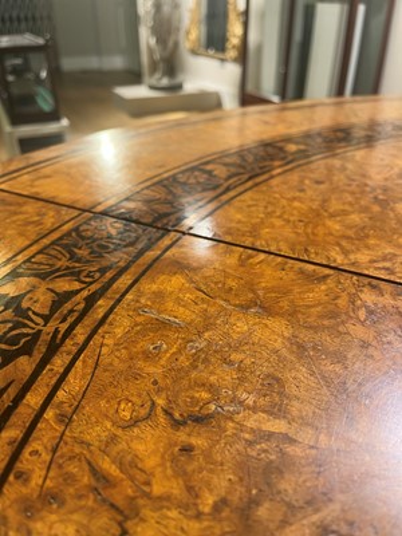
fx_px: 403
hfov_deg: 53.1
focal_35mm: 26
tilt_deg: -33.1
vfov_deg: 67.3
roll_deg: +0.2
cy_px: 268
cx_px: 201
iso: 80
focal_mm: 5.1
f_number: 1.6
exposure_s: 1/50
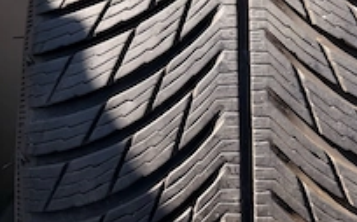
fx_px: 486
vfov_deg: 23.8
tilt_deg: -16.8
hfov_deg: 39.7
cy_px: -35
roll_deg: -4.4
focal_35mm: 50
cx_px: 245
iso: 80
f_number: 1.78
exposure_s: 1/909
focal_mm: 6.76
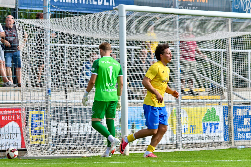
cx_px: 126
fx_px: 1604
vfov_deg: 6.0
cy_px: 84
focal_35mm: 230
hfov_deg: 8.9
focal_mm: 230
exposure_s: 1/2000
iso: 800
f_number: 5.3
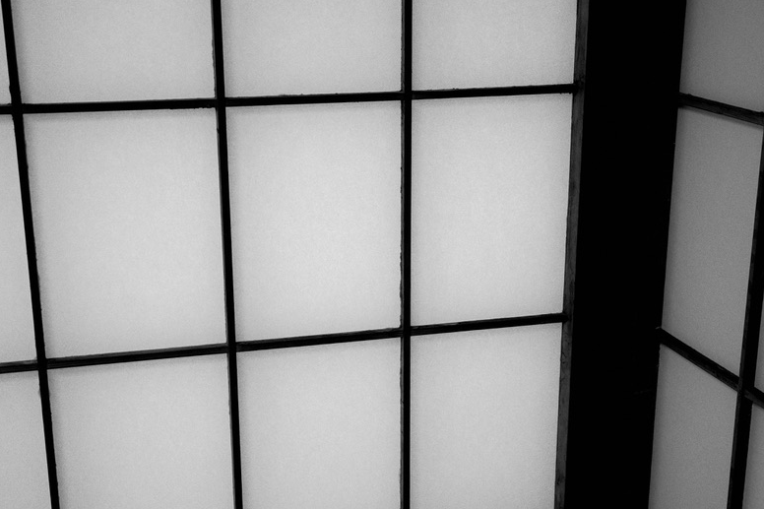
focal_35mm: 56
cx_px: 394
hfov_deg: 35.6
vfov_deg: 24.1
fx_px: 1188
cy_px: 338
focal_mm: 26
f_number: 2.8
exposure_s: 1/40
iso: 250
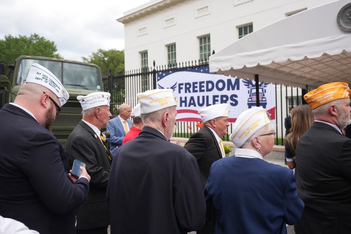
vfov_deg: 44.9
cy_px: 117
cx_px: 176
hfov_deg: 63.7
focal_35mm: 29
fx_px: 283
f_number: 5.6
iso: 250
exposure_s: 1/500
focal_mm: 29
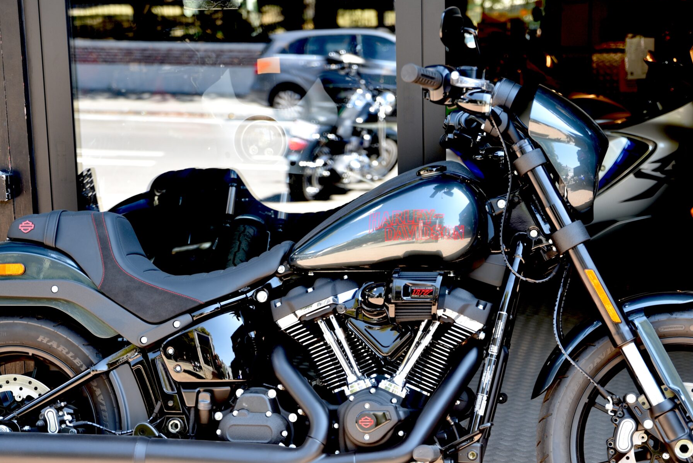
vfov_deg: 17.0
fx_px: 1540
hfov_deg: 25.3
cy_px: 320
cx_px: 371
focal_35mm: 80
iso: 100
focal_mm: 56
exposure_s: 1/60
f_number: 3.2
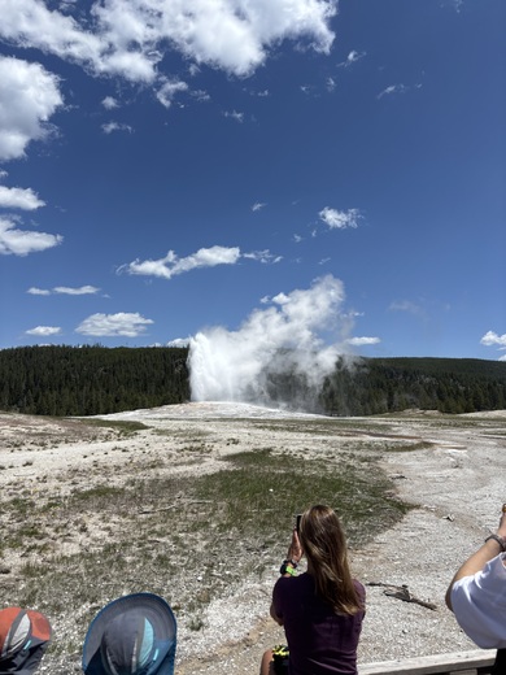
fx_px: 507
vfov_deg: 67.3
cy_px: 338
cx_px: 253
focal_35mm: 26
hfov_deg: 53.1
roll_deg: -0.5
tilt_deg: +10.6
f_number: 1.6
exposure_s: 1/4854
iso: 50
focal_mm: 5.96
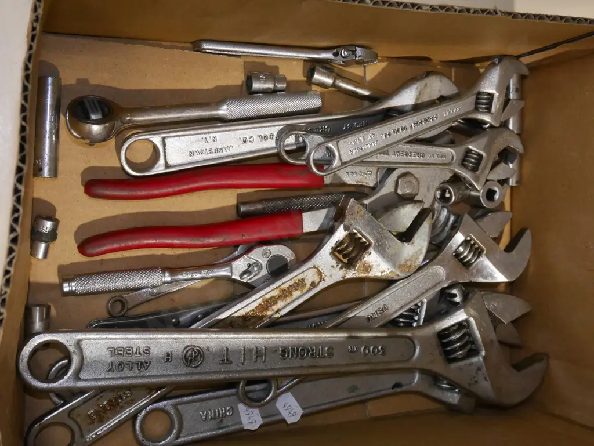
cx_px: 297
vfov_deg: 32.9
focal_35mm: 44
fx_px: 755
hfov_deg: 42.9
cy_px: 223
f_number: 4.9
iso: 3200
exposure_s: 1/60
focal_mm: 22
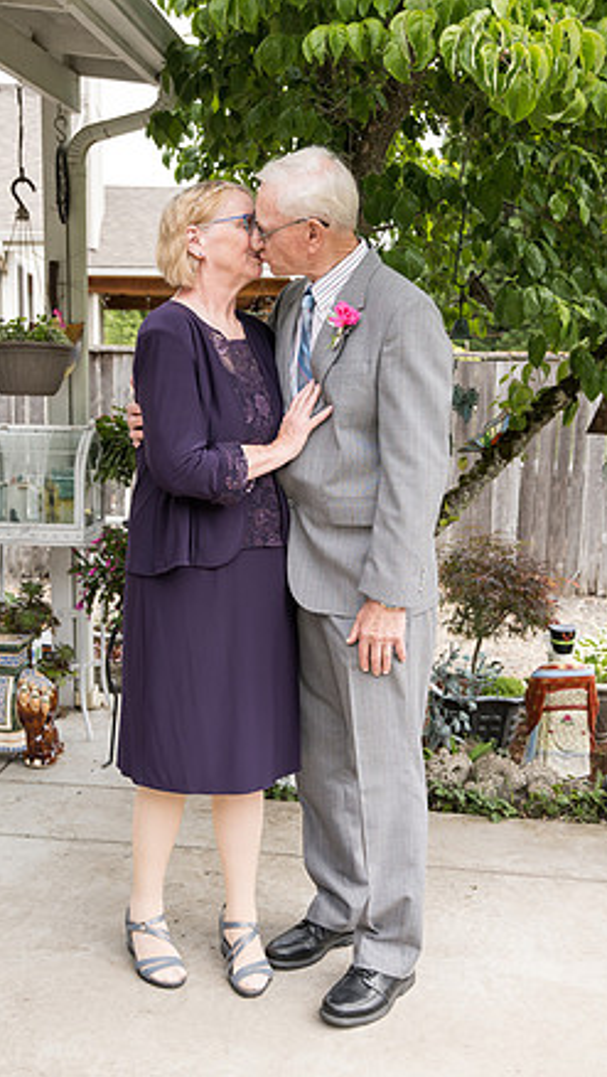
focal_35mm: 43
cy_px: 531
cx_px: 283
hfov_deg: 27.8
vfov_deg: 47.3
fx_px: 1228
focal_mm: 40
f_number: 5
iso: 400
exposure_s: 1/500
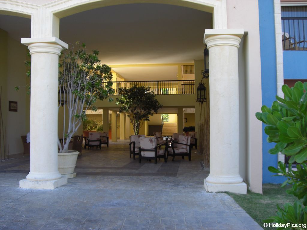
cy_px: 115
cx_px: 154
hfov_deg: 49.0
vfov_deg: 37.7
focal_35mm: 38
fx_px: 337
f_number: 2.7
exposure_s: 1/160
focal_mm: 6.2
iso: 64
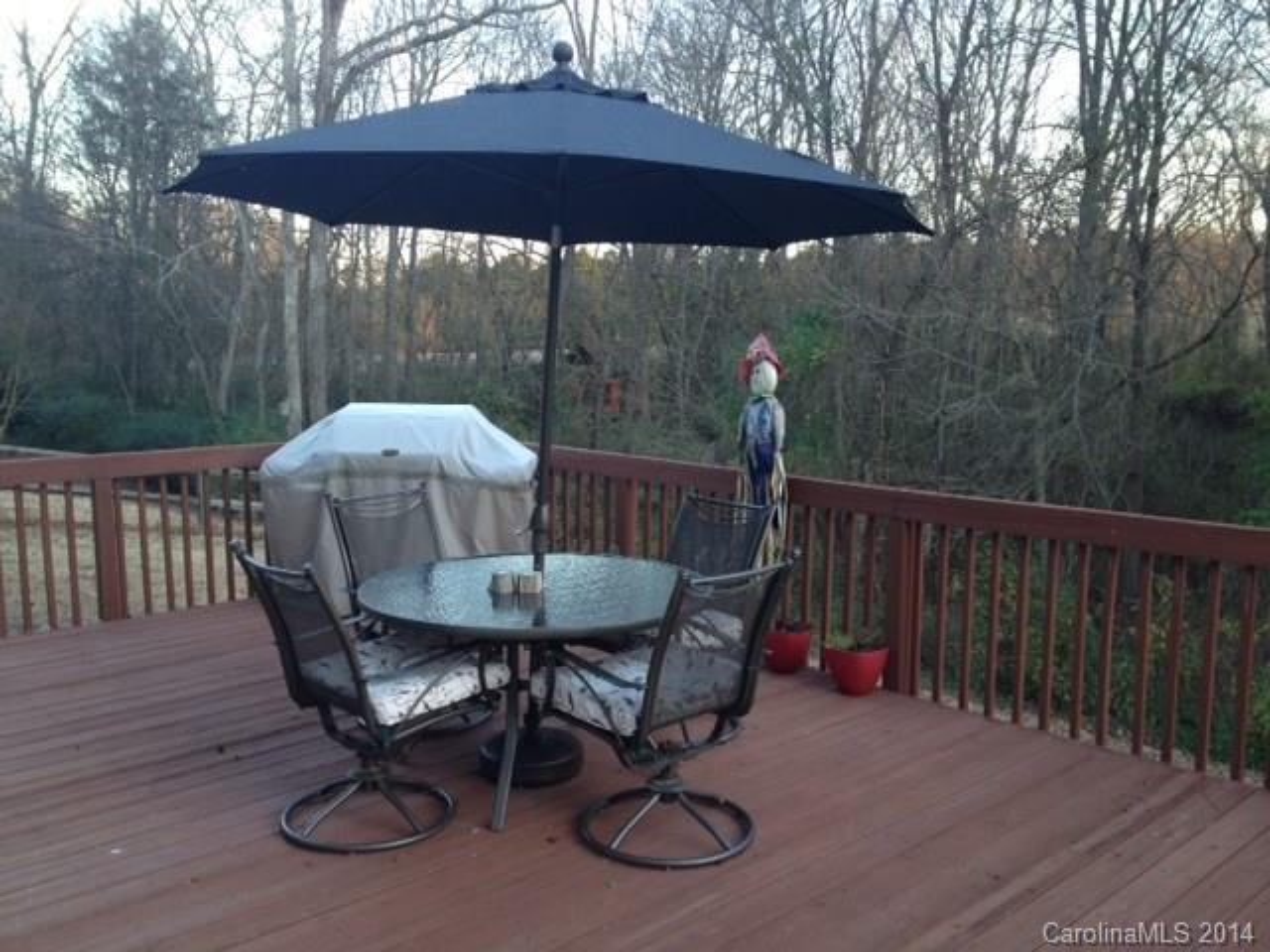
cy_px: 476
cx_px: 635
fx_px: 1284
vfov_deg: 40.7
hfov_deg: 52.6
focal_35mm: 35
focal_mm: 4.28
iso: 50
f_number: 2.4
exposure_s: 1/30
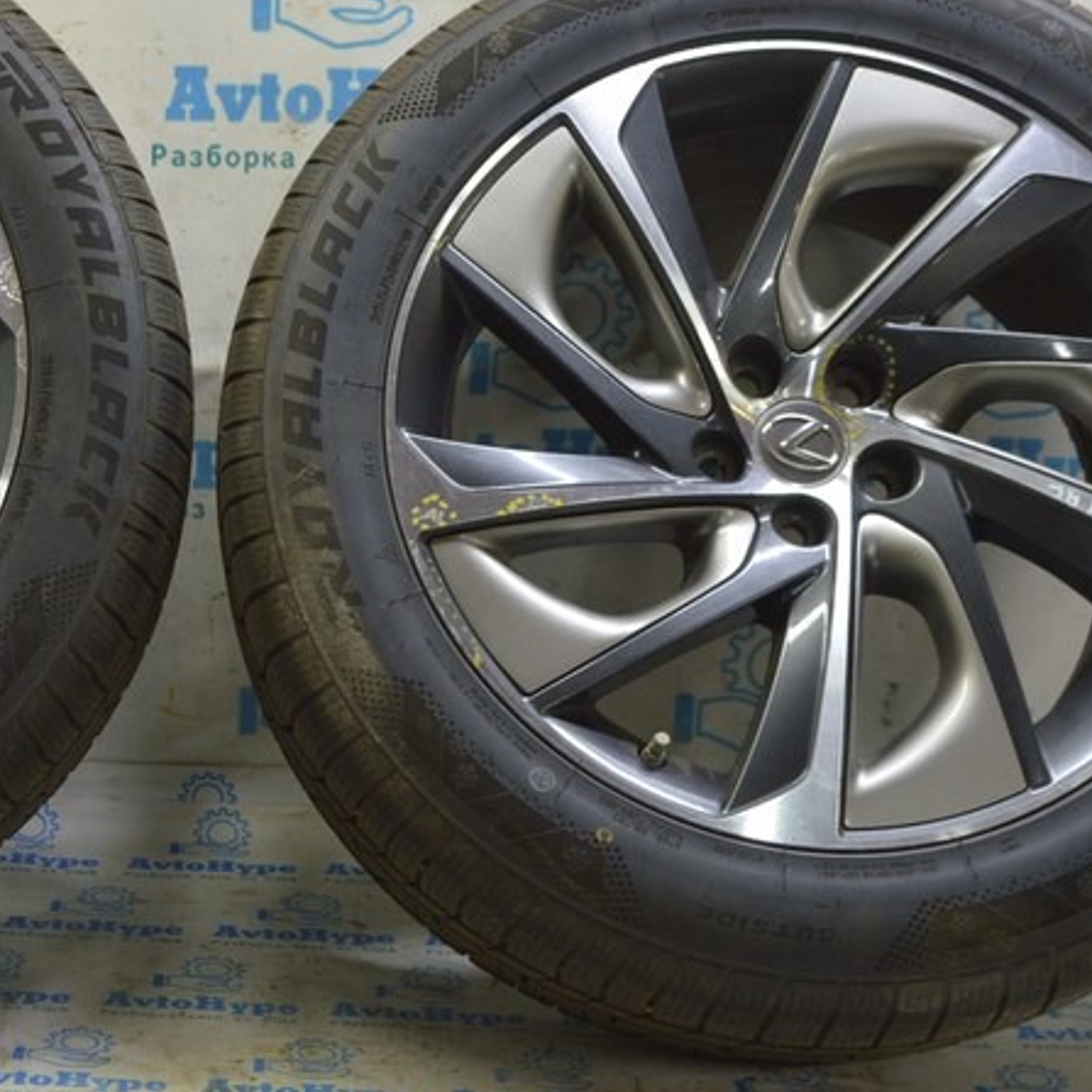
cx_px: 186
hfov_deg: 24.2
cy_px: 375
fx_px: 2498
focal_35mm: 70
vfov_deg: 24.5
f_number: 5.6
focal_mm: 24
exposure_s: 1/20
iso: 400
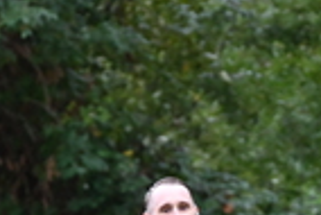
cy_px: 368
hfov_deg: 2.7
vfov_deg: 1.8
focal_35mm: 774
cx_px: 185
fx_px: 6908
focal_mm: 200
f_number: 6.3
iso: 1800
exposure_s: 1/250
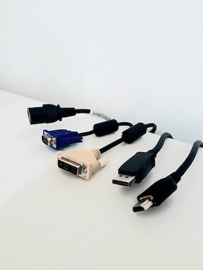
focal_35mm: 26
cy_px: 135
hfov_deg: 53.1
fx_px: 203
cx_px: 102
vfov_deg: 67.3
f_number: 1.7
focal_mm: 3.92
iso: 160
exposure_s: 1/50
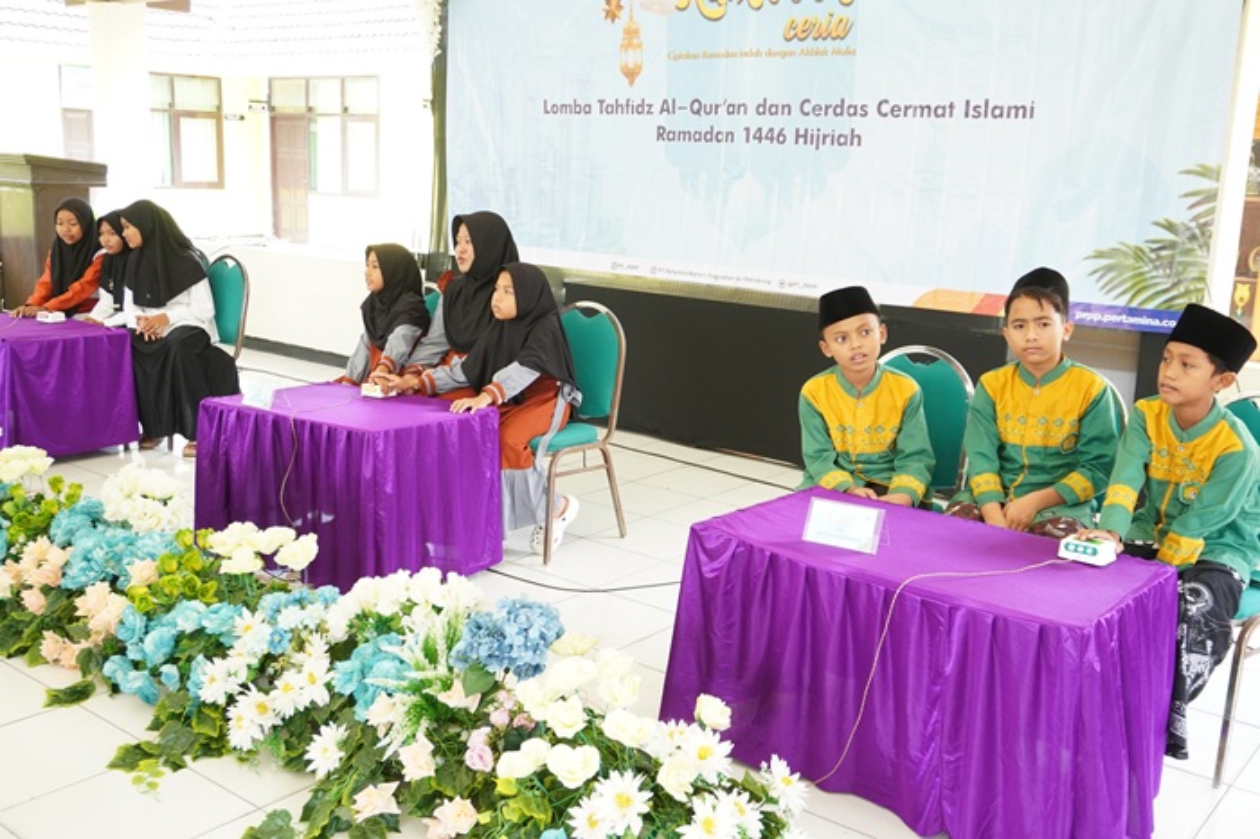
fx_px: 1207
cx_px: 630
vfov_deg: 38.3
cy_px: 420
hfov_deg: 55.1
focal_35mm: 34
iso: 640
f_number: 5
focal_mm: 23
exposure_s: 1/60
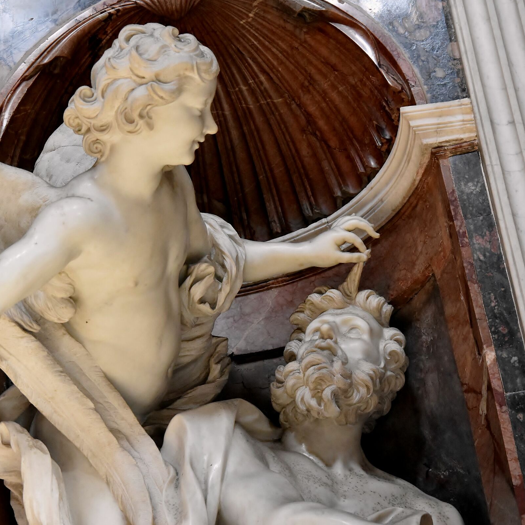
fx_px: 1647
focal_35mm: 96
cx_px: 183
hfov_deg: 18.1
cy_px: 262
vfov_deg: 18.1
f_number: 4
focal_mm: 50
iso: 3200
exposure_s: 1/60
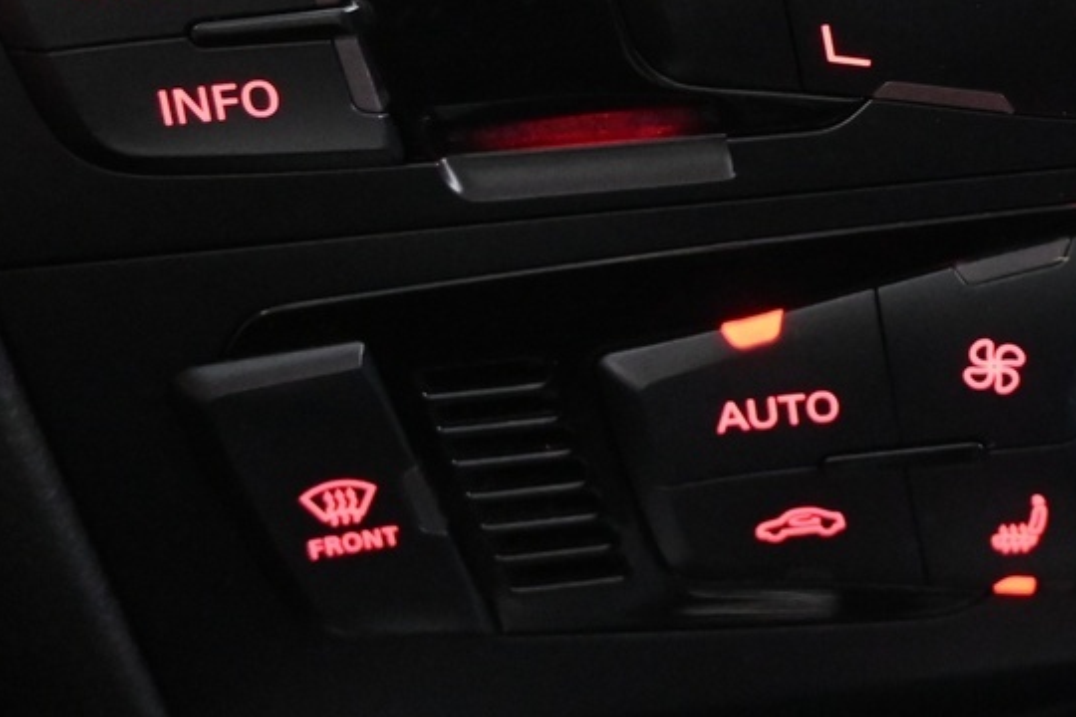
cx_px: 1251
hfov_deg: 25.5
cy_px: 72
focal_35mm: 72
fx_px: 2152
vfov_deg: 18.6
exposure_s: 1/25
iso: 4500
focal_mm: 16
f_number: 3.5
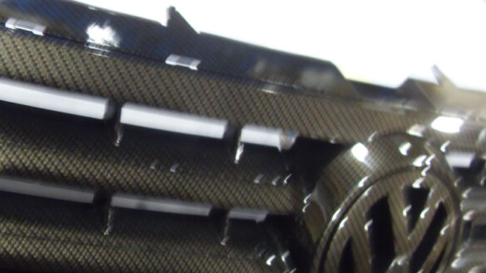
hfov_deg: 39.8
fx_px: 670
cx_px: 220
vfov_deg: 22.9
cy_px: 188
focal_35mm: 52
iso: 200
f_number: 2.8
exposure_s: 1/8
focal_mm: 6.3
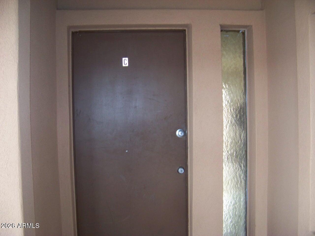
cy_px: 118
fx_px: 328
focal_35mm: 36
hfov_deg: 51.4
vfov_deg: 39.7
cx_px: 158
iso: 200
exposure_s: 1/30
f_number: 2.8
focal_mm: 5.85
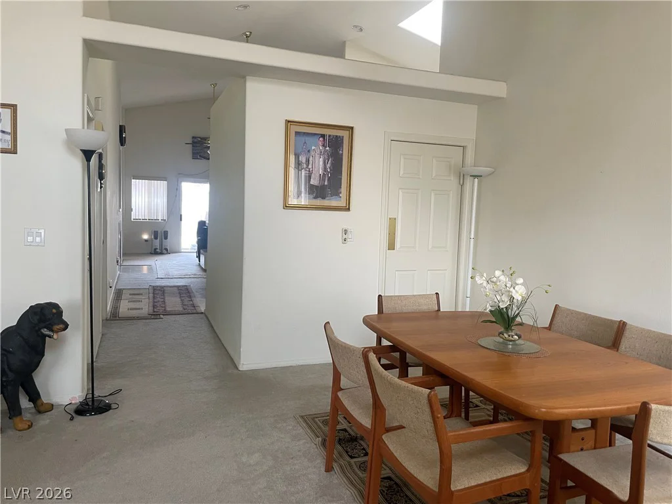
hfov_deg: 67.3
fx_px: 505
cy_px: 252
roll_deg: -1.3
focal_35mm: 26
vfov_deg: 53.1
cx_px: 336
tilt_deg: -4.0
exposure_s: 1/79
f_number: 1.6
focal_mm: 4.2
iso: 125
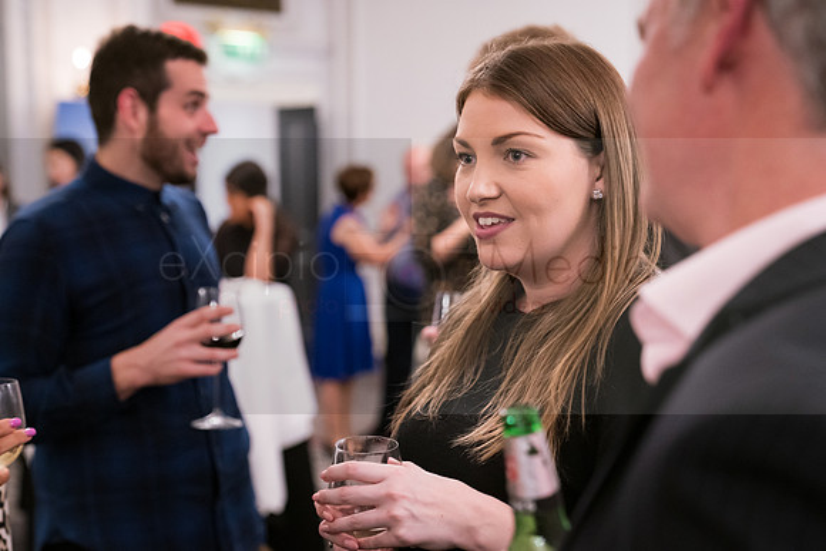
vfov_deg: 23.5
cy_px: 306
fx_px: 1323
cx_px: 368
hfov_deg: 34.6
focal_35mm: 58
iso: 6400
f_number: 2.8
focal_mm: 52
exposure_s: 1/60
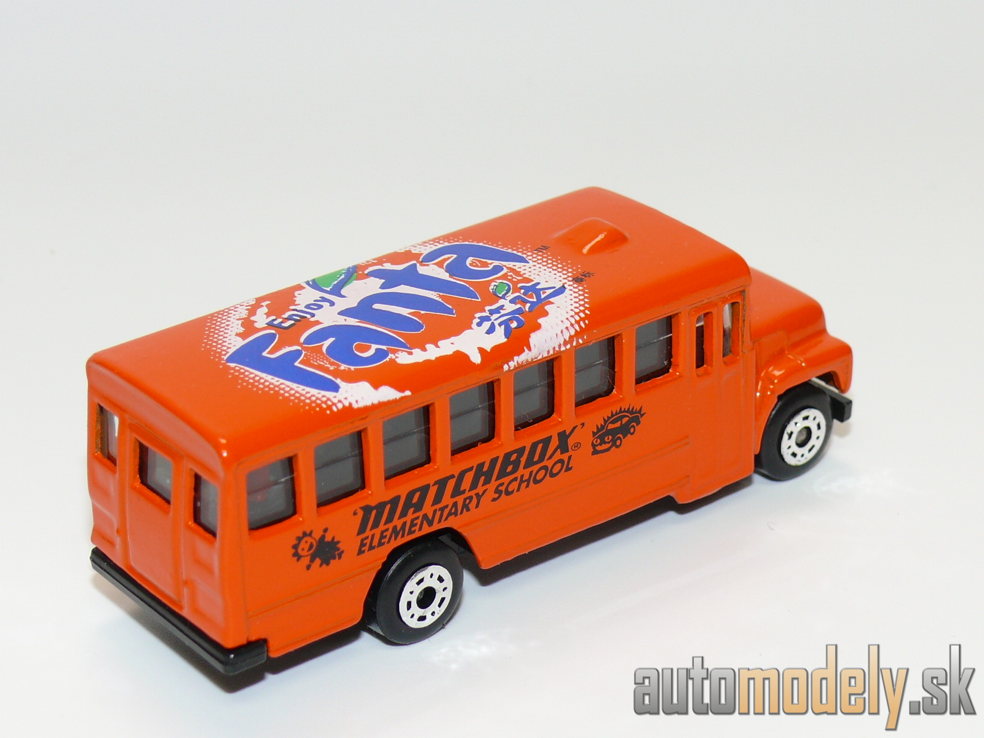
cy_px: 369
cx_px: 492
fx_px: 2786
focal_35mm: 98
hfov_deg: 20.0
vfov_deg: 15.1
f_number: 4
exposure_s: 1/30
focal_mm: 13.2
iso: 100
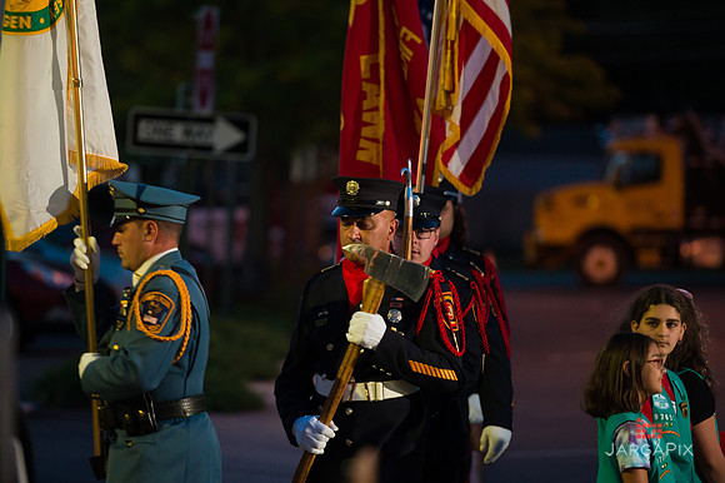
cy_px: 242
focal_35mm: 185
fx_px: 3723
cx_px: 362
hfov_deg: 11.1
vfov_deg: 7.4
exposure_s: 1/100
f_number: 3.2
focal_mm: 185
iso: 3200
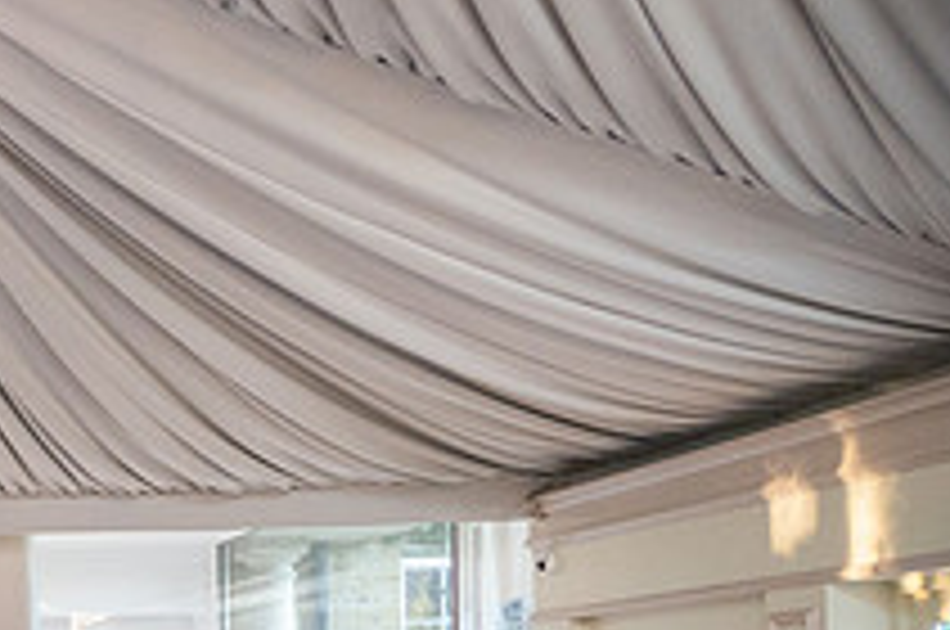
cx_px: -266
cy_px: 756
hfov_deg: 26.3
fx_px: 1739
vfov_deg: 19.4
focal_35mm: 66
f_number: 4
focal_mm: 24
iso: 5000
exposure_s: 1/250
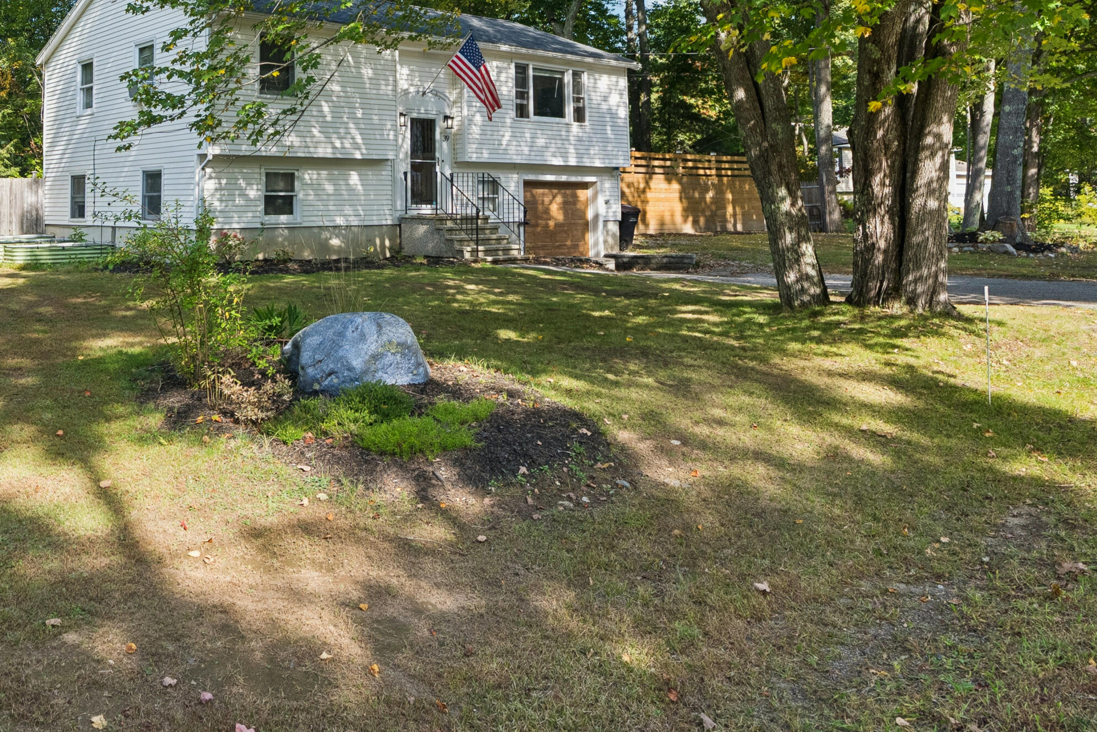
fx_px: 914
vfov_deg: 42.7
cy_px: 214
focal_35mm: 30
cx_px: 276
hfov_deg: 58.7
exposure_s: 1/200
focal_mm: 20
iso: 320
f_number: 7.1
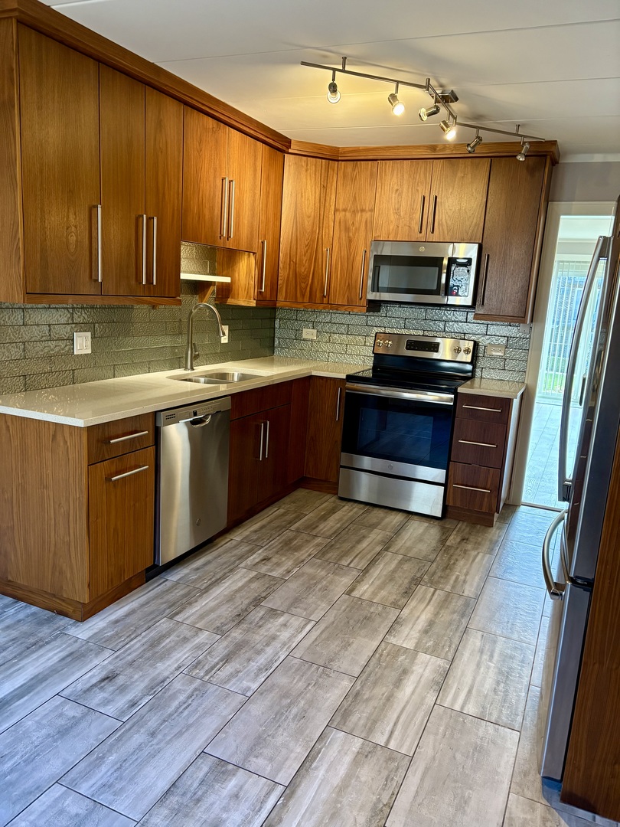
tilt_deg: -10.3
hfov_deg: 53.1
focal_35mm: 26
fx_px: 621
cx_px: 310
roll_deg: -4.0
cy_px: 414
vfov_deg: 67.3
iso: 250
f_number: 1.6
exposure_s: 1/60
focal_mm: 5.96
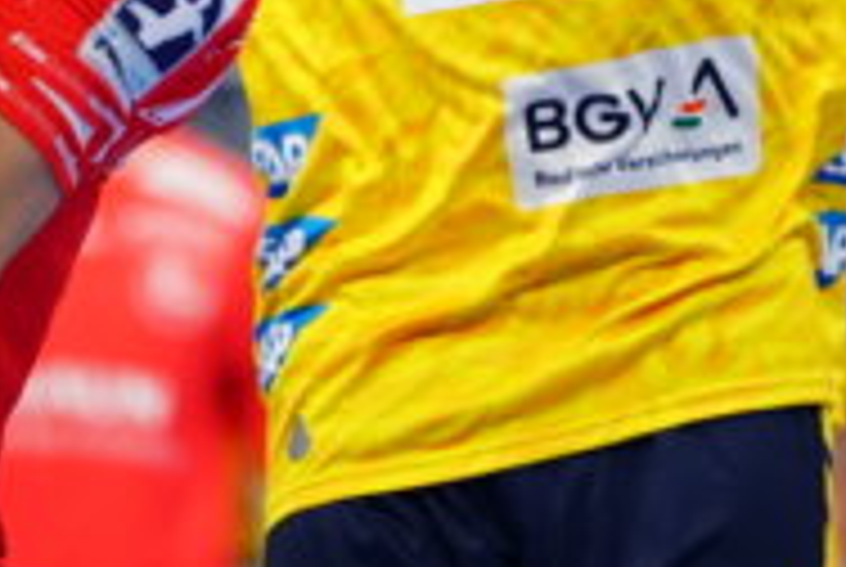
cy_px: -259
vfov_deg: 1.6
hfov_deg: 2.4
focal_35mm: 849
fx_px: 19983
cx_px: 630
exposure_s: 1/1600
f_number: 2.8
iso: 2500
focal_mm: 200
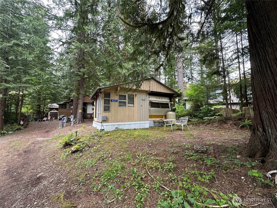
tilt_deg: +6.9
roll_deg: -0.5
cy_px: 104
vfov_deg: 85.7
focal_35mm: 14
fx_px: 112
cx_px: 138
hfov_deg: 102.1
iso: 64
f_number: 2.2
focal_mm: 2.22
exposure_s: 1/99
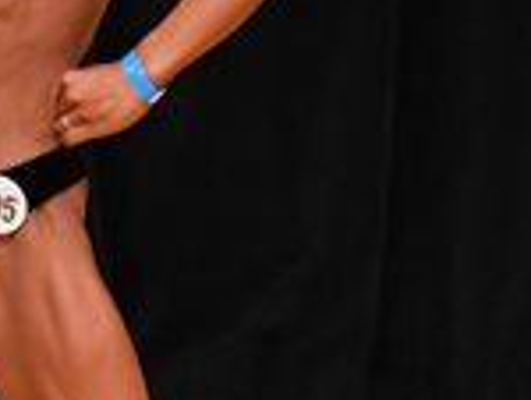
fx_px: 18253
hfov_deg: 1.7
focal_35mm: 1188
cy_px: 138
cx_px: -9
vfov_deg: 1.3
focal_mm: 160
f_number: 5.6
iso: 3200
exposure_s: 1/400
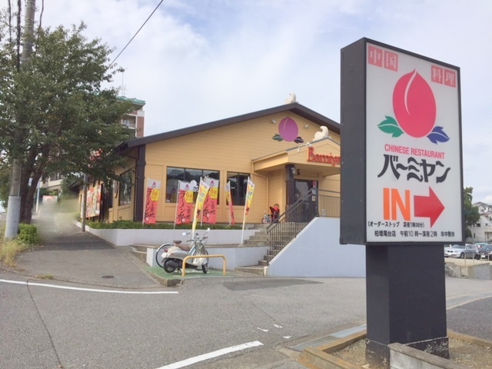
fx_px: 412
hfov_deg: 61.7
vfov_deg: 48.2
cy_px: 184
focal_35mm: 29
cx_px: 246
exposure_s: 1/2825
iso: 32
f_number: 2.2
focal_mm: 4.15
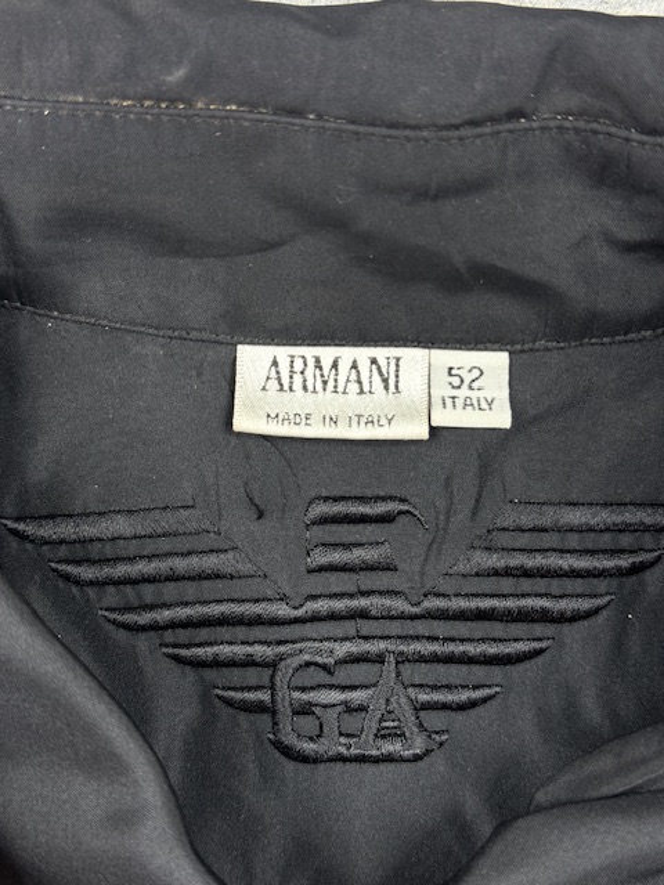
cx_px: 332
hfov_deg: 30.3
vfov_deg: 39.7
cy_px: 442
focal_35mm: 48
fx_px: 1228
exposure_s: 1/100
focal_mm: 6.76
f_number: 1.78
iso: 250
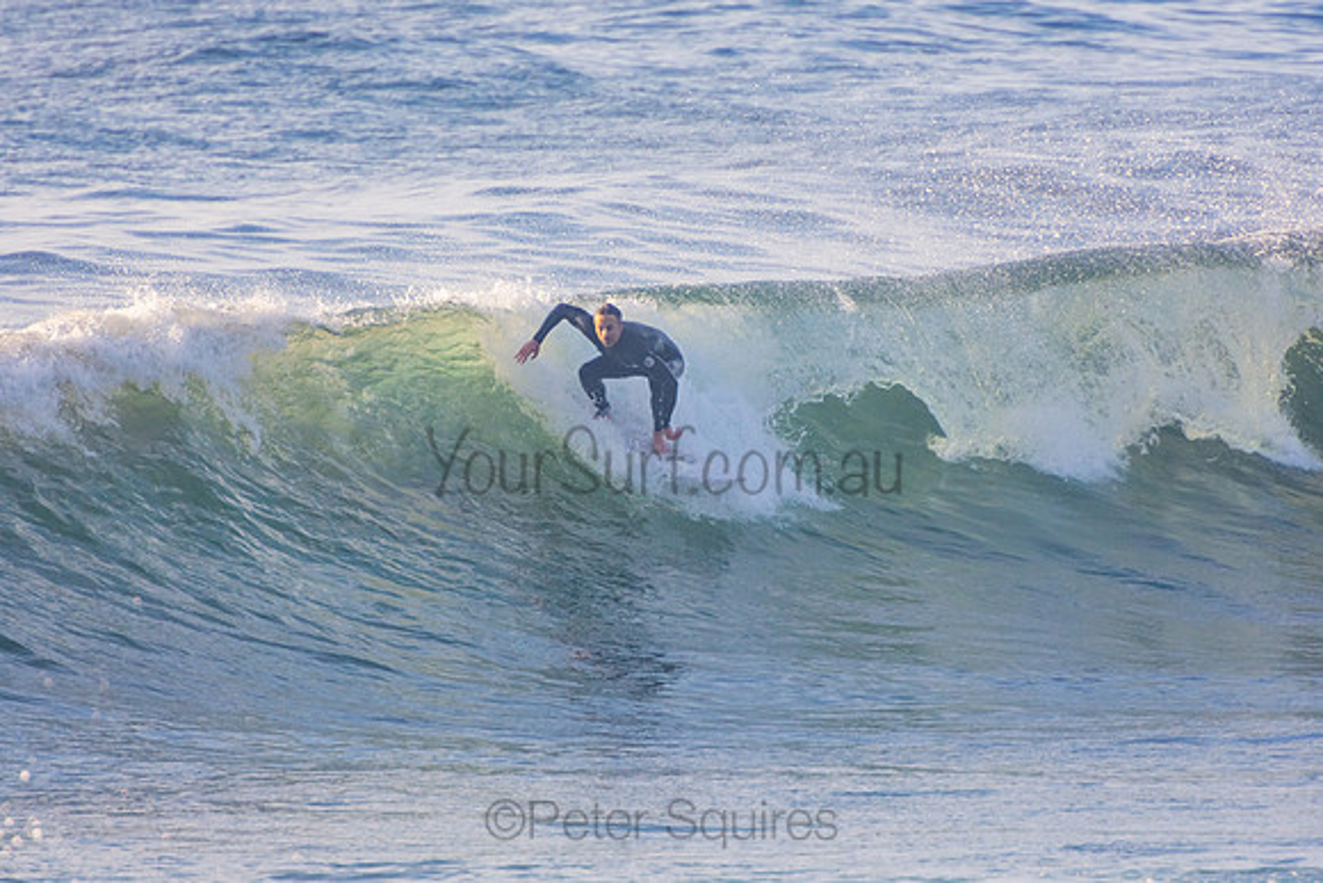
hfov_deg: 3.3
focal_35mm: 621
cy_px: 442
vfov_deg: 2.2
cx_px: 662
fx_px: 22839
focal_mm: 400
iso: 400
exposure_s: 1/1250
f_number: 5.6
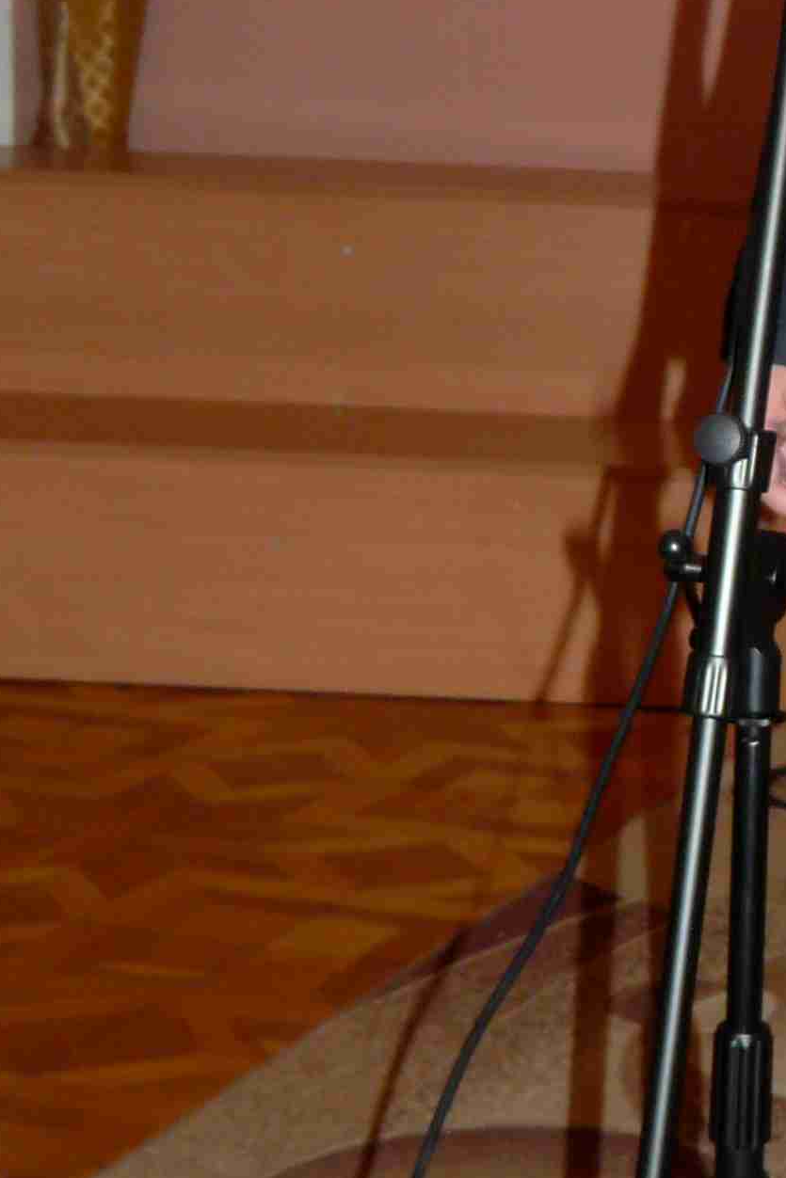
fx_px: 3372
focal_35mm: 103
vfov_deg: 19.7
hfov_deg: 12.8
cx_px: 1070
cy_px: 326
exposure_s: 1/40
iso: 125
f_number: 2.8
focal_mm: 6.3
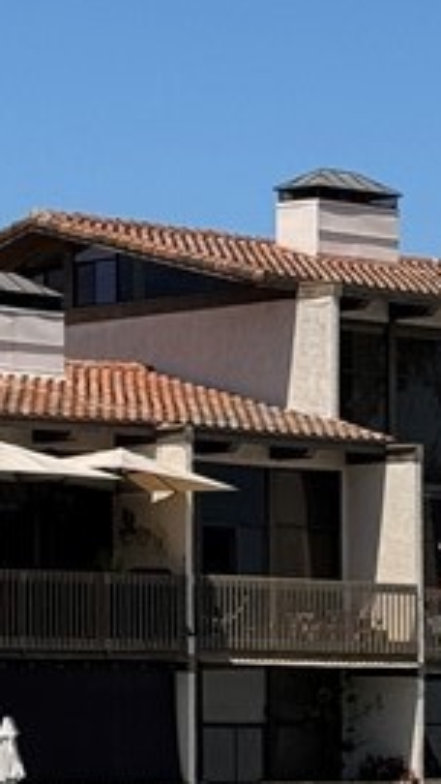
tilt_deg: -3.1
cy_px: 955
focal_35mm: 198
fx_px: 4114
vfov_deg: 10.7
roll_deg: +0.1
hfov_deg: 6.1
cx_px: 435
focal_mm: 6.76
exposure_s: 1/5376
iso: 64
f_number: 1.78
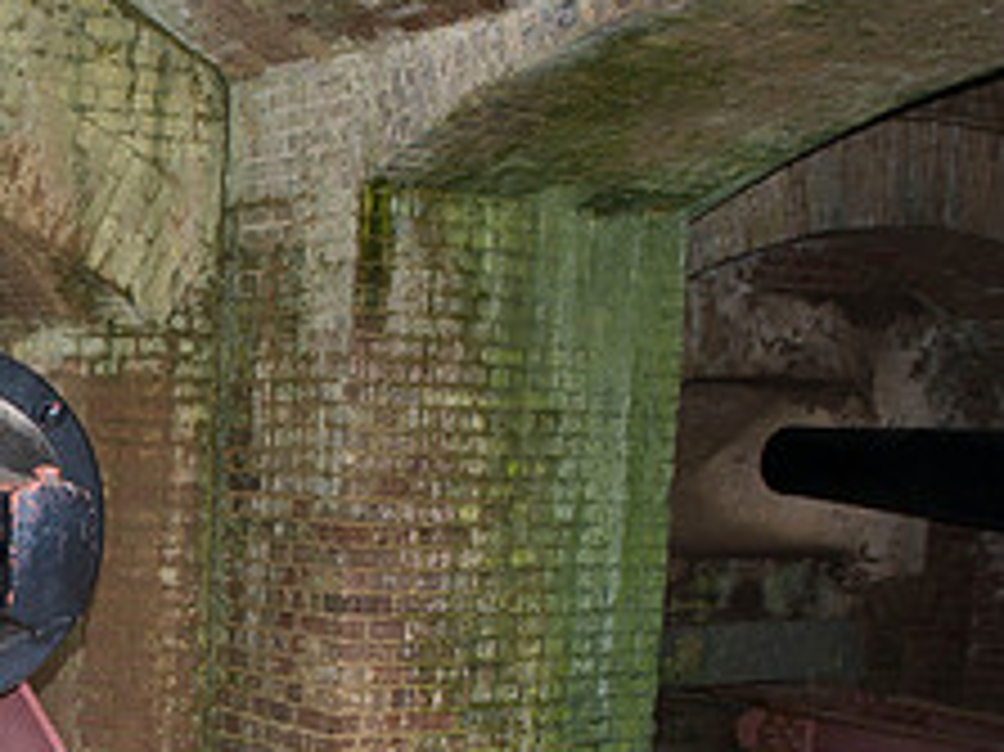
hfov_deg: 27.1
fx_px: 1884
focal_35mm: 65
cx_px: -135
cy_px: 745
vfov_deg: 21.8
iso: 800
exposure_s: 1/60
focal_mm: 26
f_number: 5
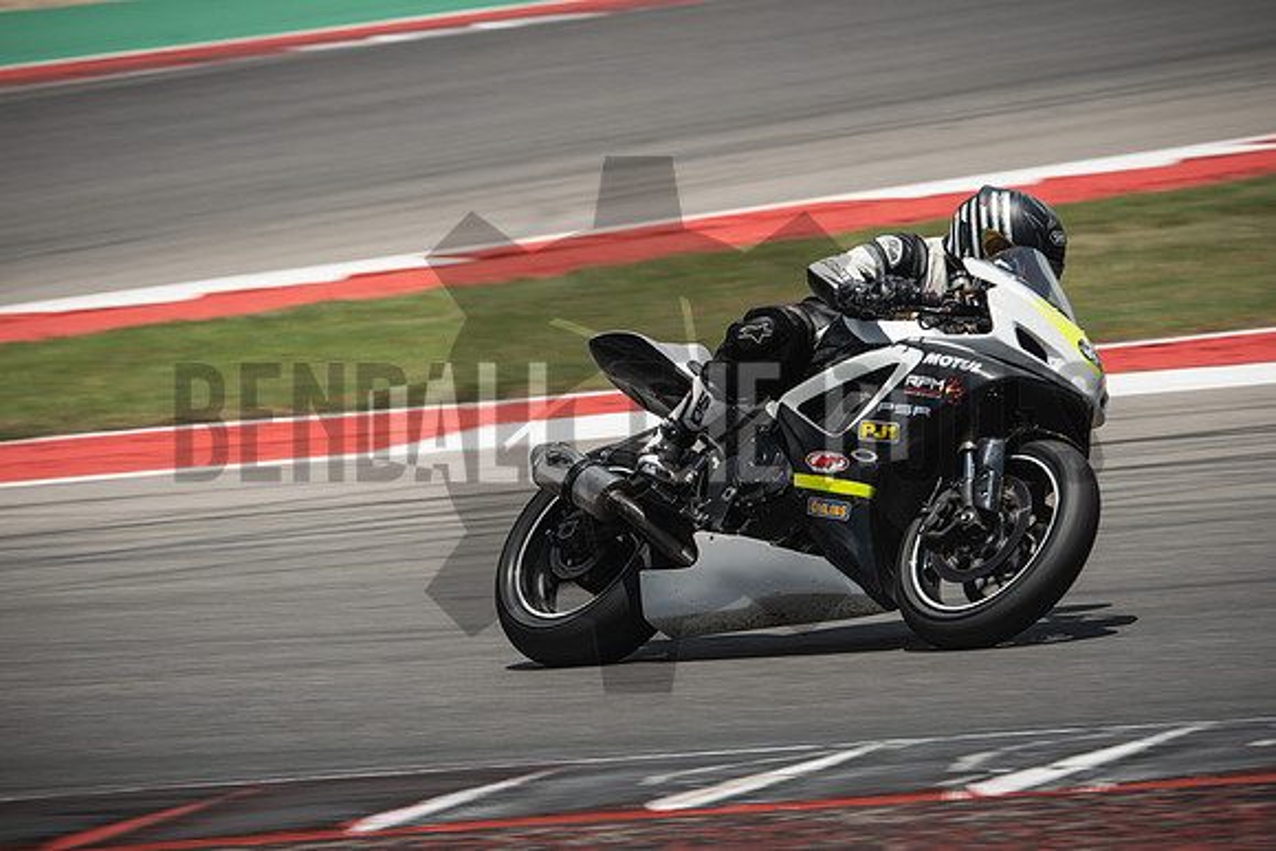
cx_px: 638
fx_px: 10635
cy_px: 426
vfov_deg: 4.6
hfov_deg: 6.9
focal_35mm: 300
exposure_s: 1/250
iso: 125
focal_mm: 200
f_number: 8
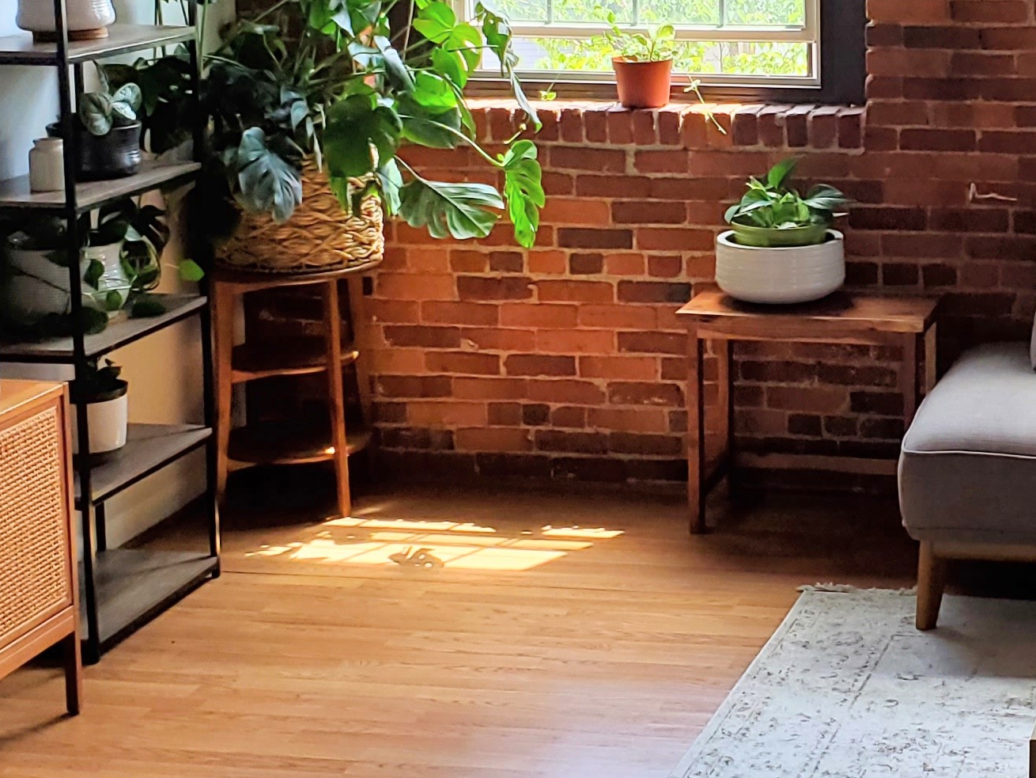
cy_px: 158
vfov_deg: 18.3
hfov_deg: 23.9
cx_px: 884
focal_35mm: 80
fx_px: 2395
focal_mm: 4.3
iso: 125
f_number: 2.4
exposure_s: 1/120
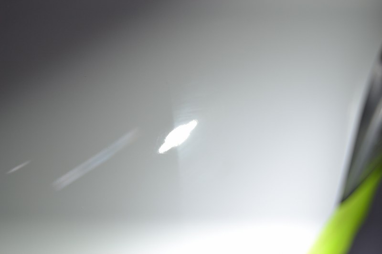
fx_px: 875
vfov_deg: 16.5
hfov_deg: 24.6
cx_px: 191
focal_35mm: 82
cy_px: 127
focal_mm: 55
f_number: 5.6
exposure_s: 1/125
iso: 160
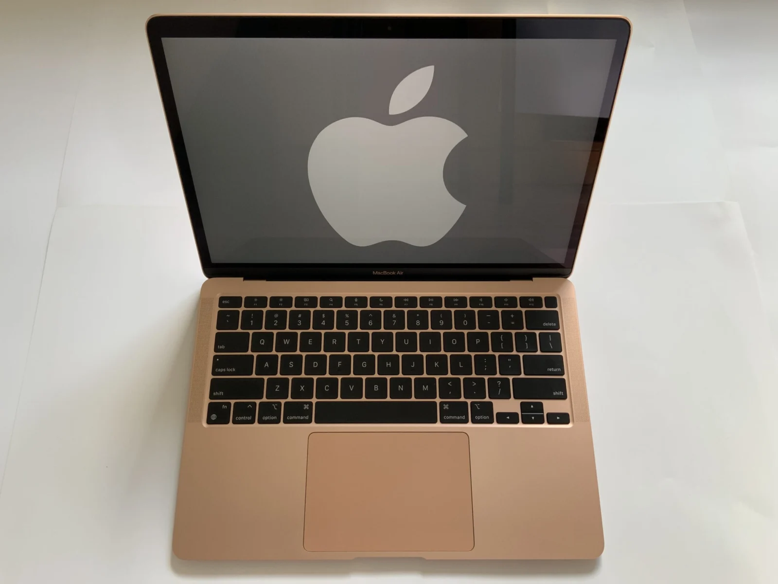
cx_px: 389
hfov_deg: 61.7
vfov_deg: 48.2
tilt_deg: -68.7
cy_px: 292
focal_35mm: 29
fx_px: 652
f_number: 1.8
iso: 32
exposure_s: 1/122
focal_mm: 3
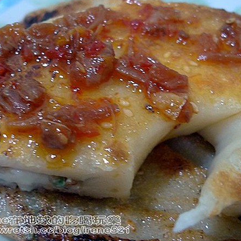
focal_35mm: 60
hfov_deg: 28.5
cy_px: 115
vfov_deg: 28.6
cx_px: 98
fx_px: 473
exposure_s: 1/13
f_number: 2.1
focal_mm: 5.4
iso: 200
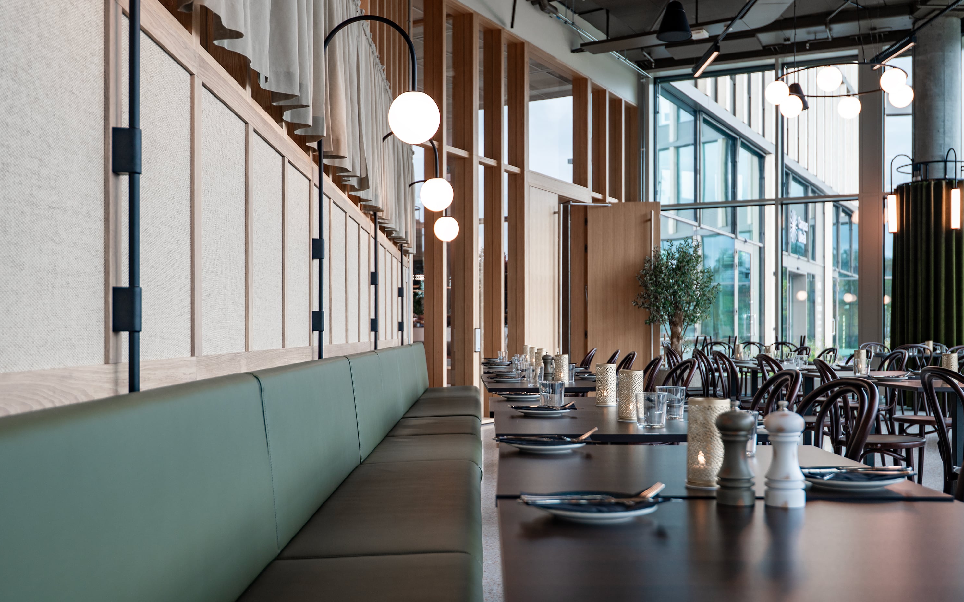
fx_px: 946
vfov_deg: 35.3
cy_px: 292
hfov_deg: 54.0
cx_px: 484
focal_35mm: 36
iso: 125
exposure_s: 1/40
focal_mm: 35
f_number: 4
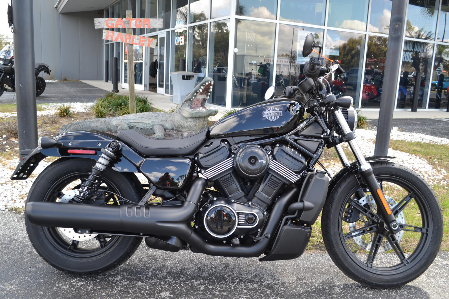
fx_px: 374
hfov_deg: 61.9
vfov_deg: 43.6
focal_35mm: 30
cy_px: 150
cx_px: 224
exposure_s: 1/125
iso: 200
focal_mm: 20
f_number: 5.6
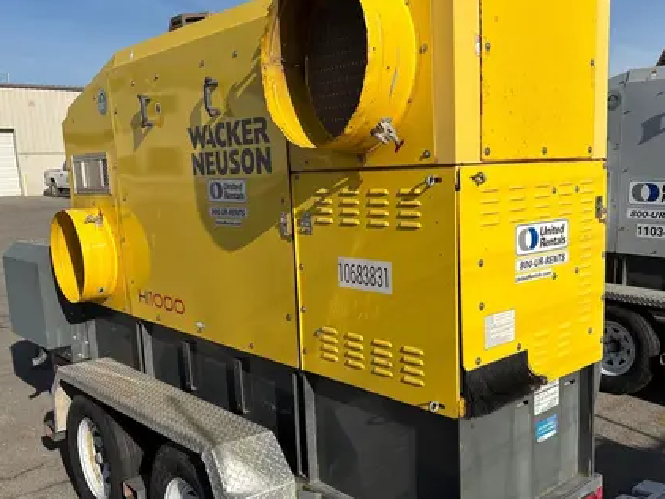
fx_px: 653
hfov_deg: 53.7
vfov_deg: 41.7
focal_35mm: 34
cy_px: 285
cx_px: 381
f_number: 1.6
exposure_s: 1/7813
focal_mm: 5.96
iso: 50
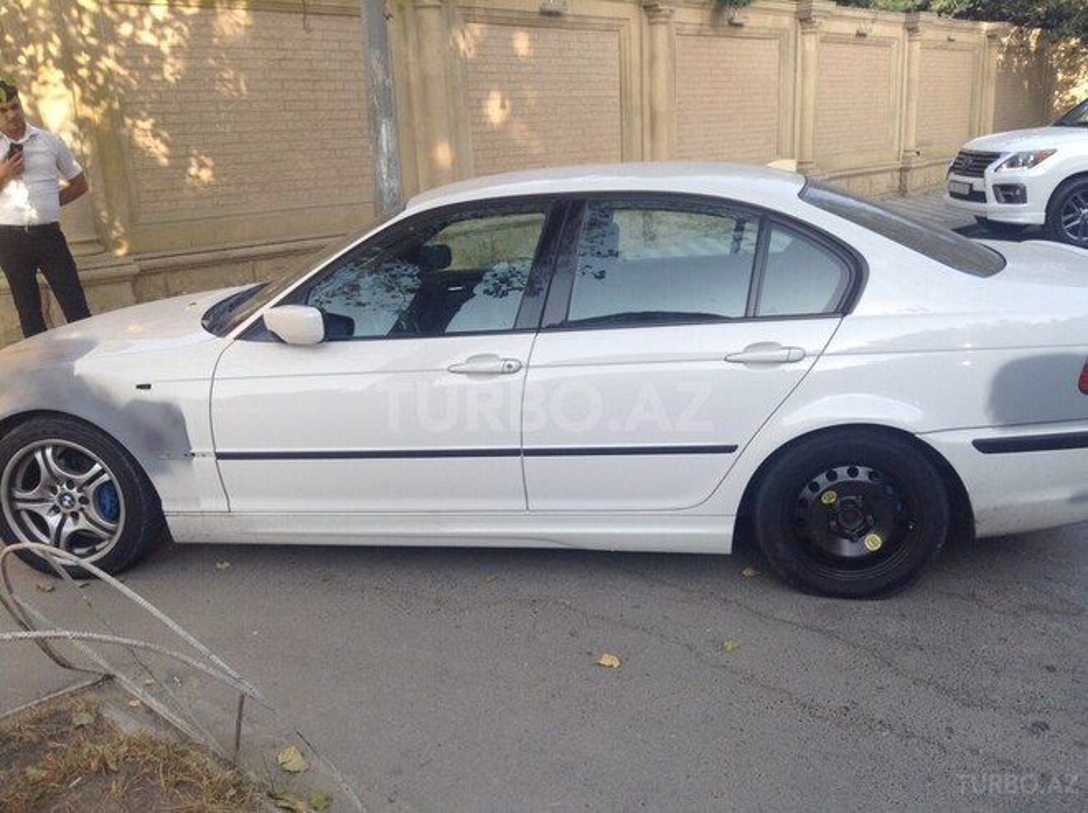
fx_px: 1036
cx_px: 544
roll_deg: +1.8
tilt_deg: -18.6
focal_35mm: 33
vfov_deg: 42.8
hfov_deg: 55.4
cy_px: 406
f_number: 2.4
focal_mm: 3.3
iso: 25
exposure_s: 1/217
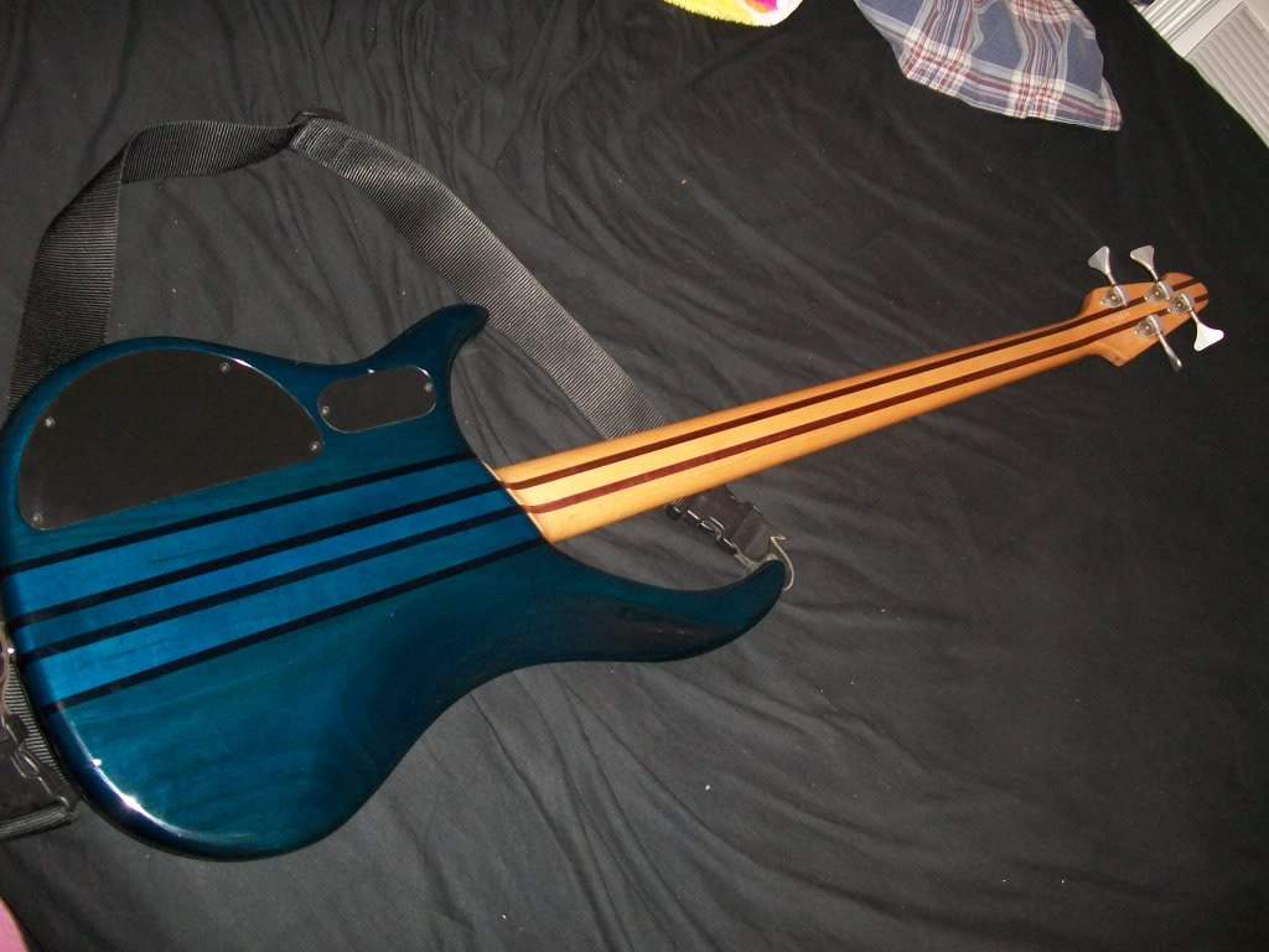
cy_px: 476
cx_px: 634
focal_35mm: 32
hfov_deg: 56.8
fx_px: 1173
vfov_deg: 44.2
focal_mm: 5.7
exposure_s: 1/30
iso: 200
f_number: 2.9
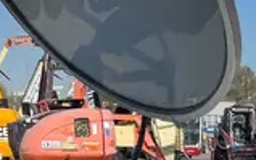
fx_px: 885
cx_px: 182
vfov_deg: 7.9
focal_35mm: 127
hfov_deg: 16.4
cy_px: 565
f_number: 1.6
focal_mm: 4.2
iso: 32
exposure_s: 1/5051
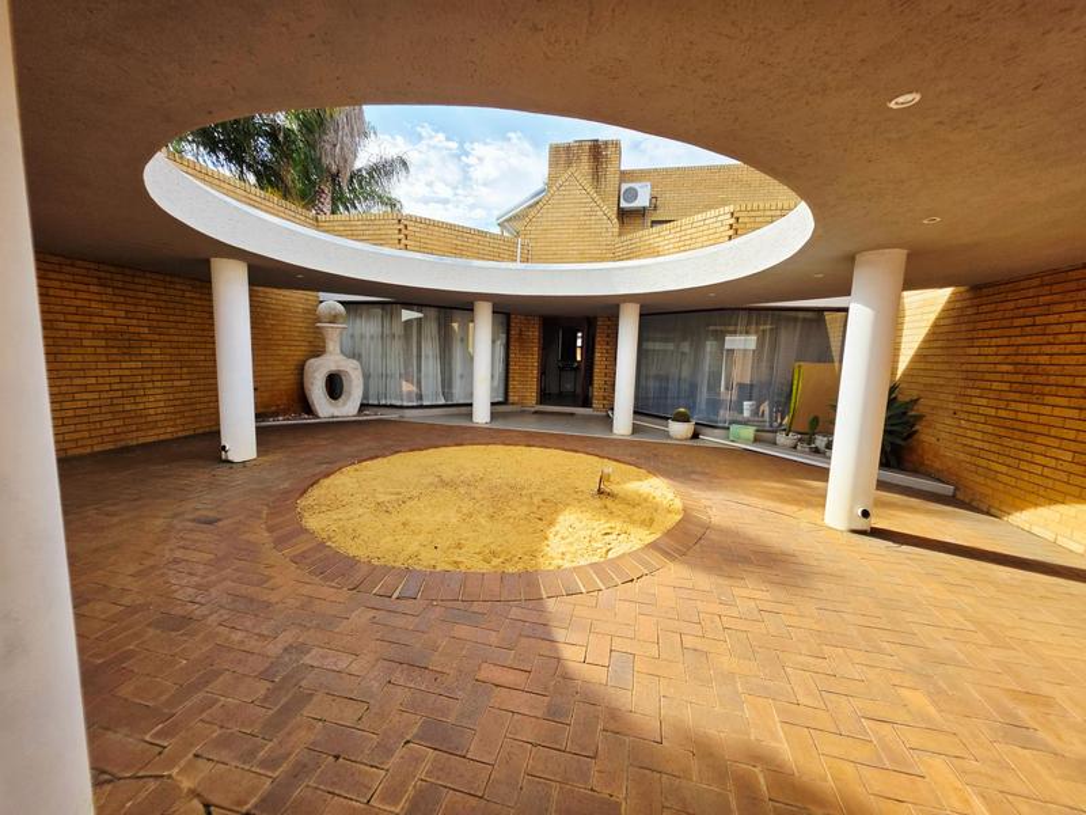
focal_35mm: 13
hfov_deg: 106.2
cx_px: 543
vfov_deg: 89.9
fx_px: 408
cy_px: 408
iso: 40
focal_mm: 2.2
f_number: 1.9
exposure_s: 1/909
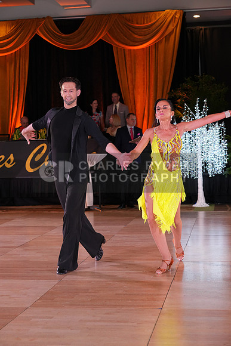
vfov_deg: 30.1
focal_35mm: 67
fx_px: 644
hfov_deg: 20.3
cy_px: 173
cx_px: 116
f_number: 5
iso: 1250
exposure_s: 1/200
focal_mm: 67
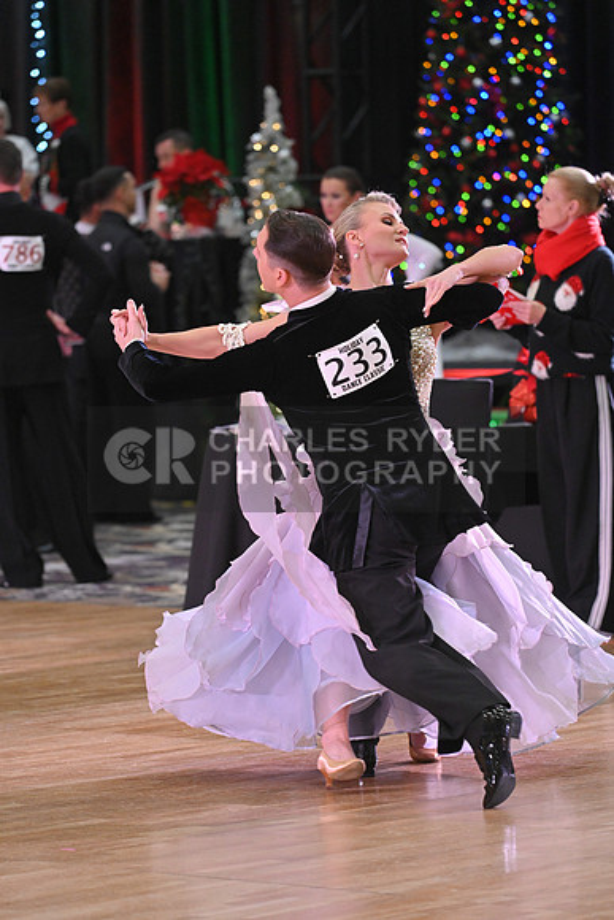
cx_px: 307
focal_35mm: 200
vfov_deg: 10.3
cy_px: 460
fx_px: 5113
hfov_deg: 6.9
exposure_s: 1/400
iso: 3200
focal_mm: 200
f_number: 5
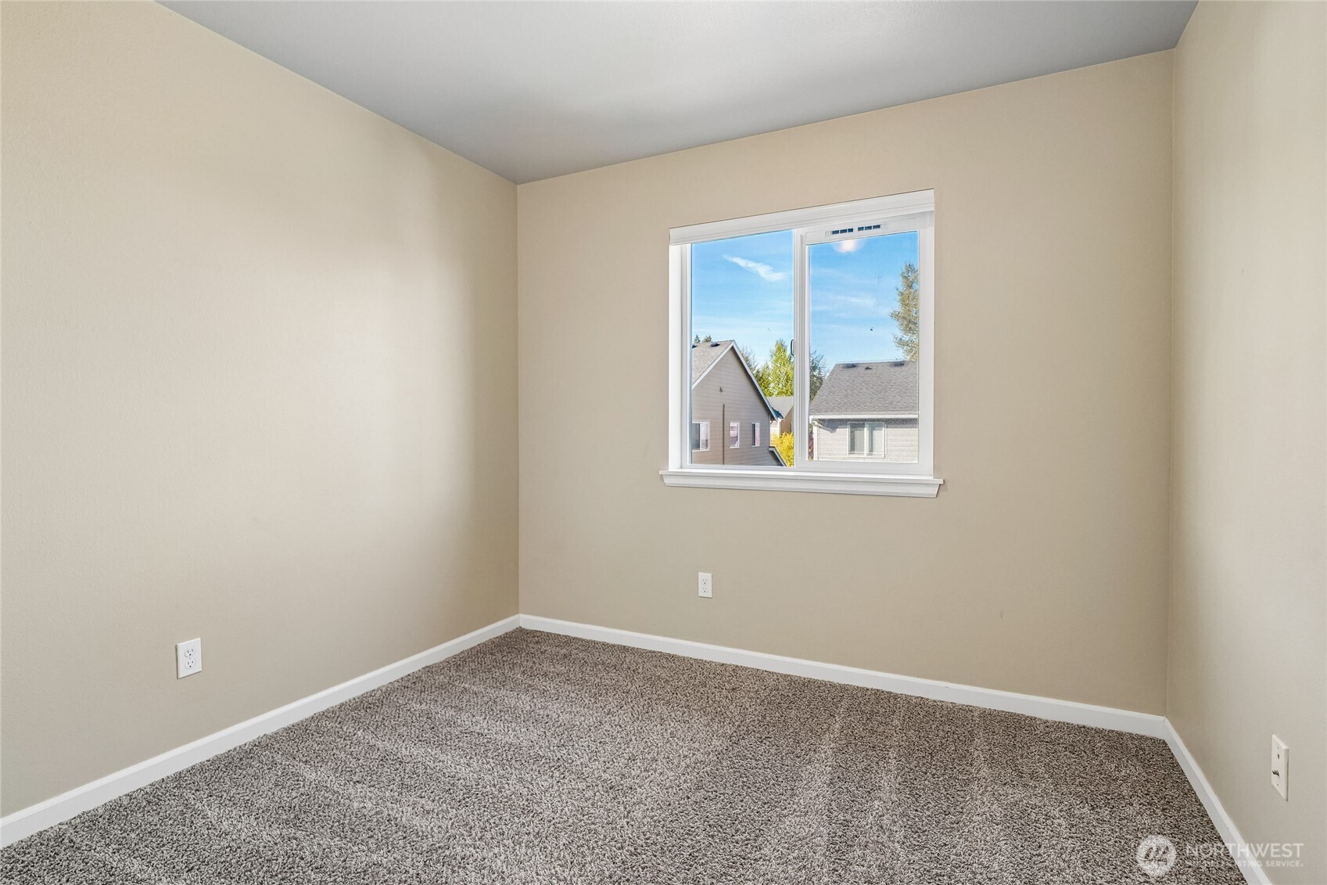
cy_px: 442
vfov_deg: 73.7
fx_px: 590
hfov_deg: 96.7
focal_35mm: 16
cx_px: 664
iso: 1600
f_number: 8
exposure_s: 1/80
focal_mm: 16
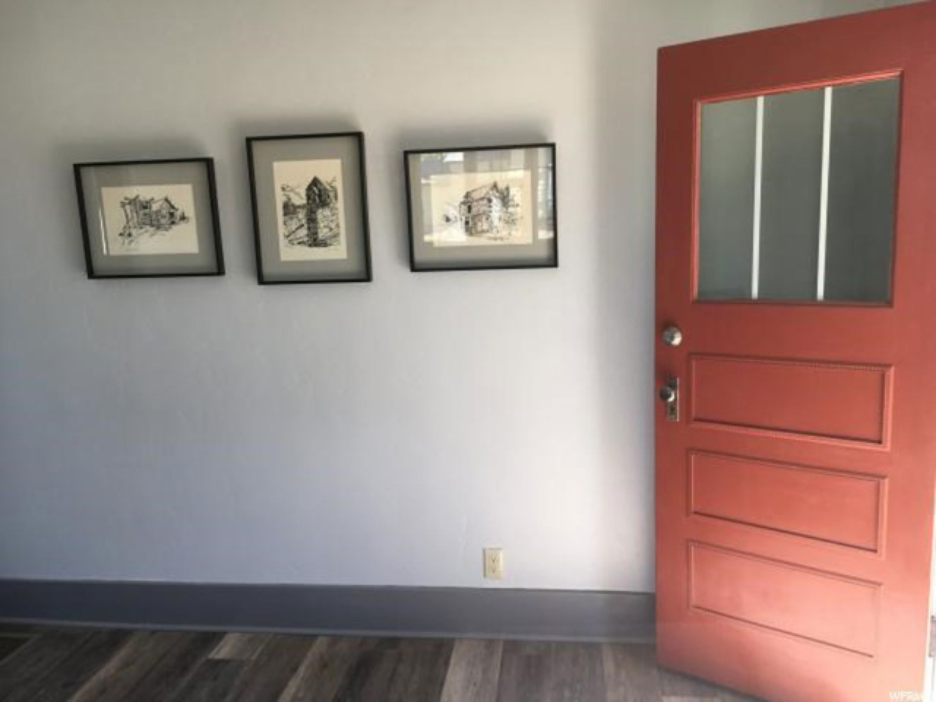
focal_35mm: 29
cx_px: 468
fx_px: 784
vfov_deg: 48.2
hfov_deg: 61.7
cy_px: 351
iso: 25
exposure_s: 1/60
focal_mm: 4.15
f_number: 2.2
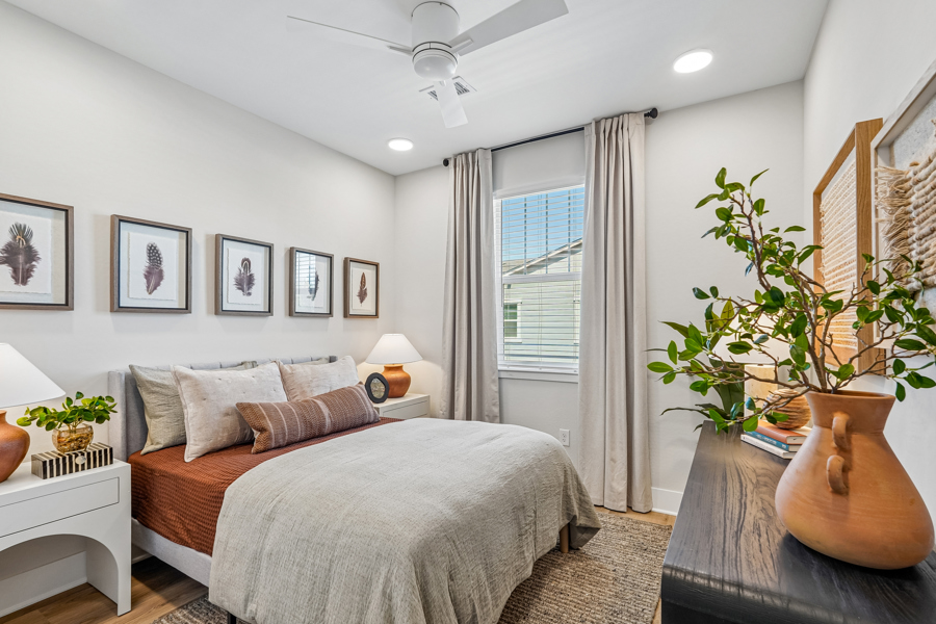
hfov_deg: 95.0
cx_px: 468
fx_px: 429
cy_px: 312
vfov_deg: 72.1
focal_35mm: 16
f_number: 8
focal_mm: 16.5
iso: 400
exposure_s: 1/25
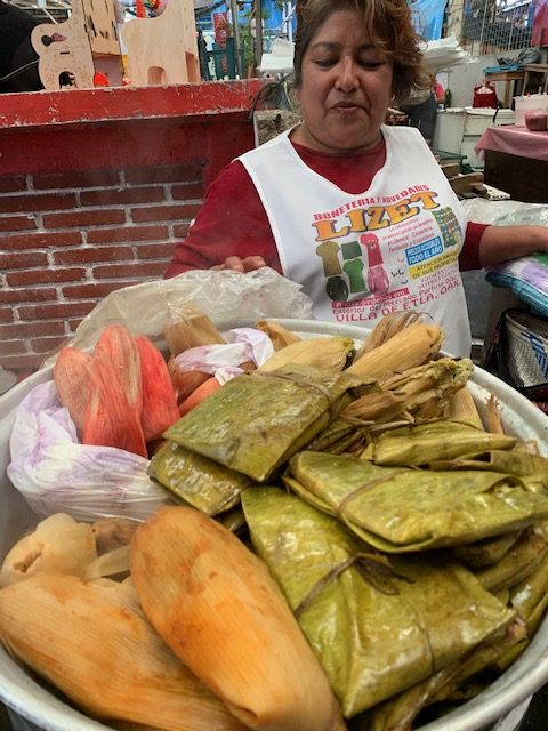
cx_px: 274
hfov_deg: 53.1
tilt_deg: -25.1
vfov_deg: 67.3
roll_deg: +3.5
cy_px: 366
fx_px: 549
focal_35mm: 26
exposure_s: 1/65
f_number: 1.8
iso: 100
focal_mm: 4.25
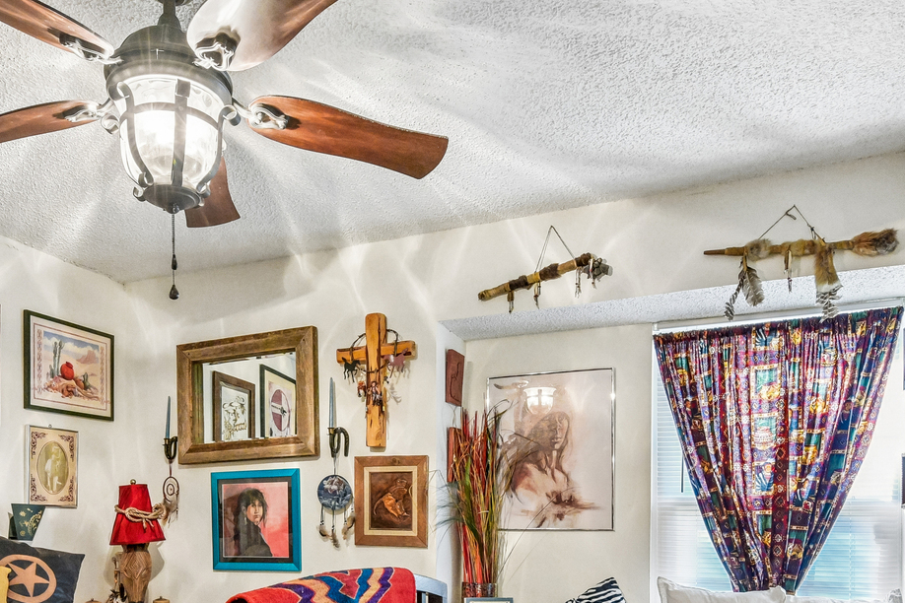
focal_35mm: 30
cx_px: 371
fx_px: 754
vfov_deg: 41.1
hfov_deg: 61.5
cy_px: 509
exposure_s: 1/15
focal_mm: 17
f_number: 8
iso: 8000
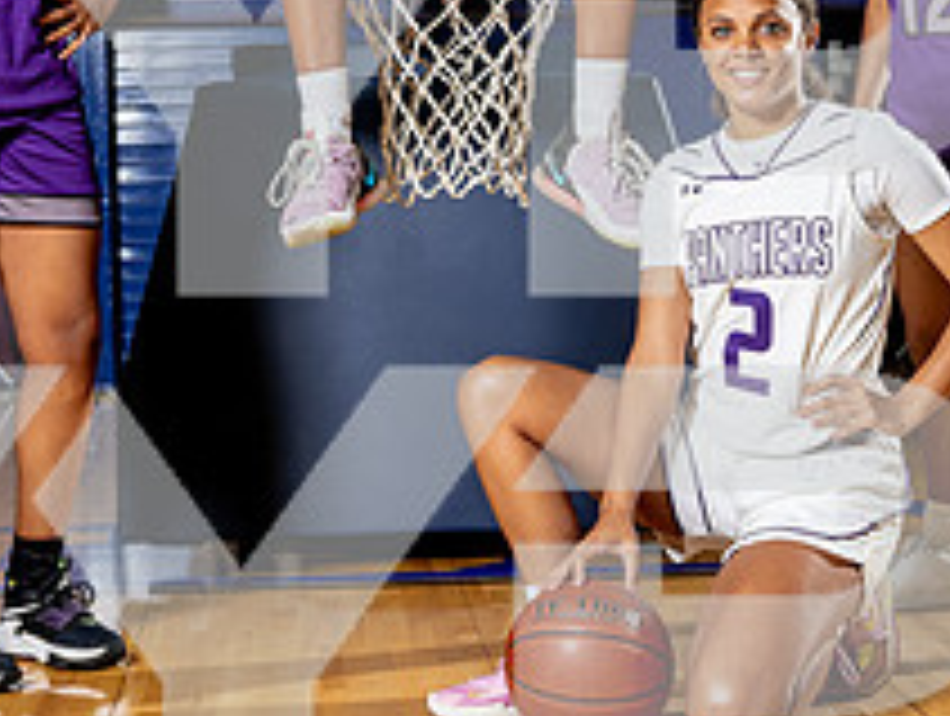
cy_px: 61
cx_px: 441
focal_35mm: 95
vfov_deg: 15.4
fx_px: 2612
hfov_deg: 20.6
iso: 400
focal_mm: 36
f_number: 5.6
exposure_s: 1/250
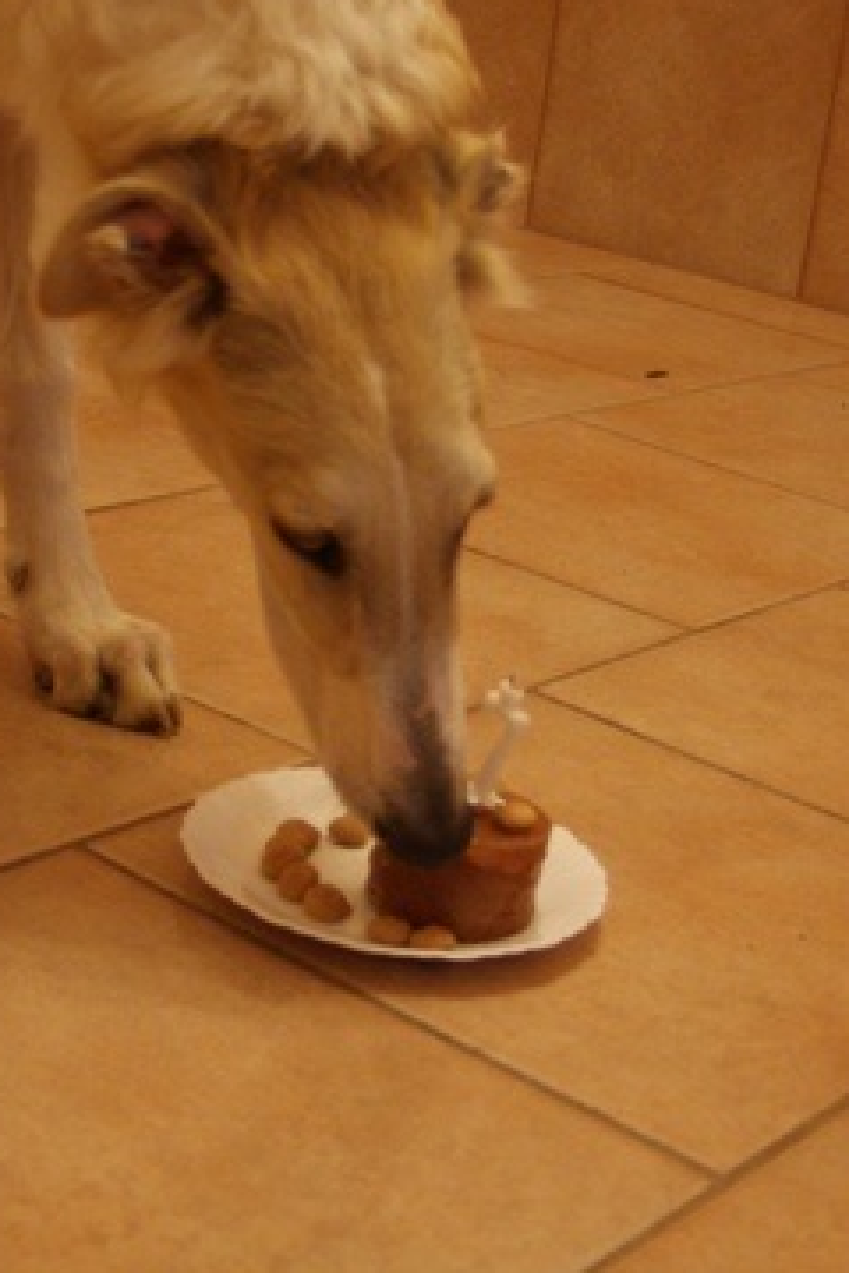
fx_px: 1273
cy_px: 598
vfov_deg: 53.1
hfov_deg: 36.7
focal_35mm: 36
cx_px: 343
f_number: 3.5
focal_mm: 18
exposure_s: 1/25
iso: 400
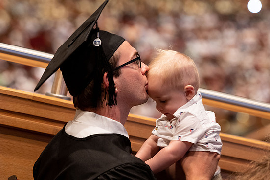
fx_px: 1372
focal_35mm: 183
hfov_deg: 11.2
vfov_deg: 7.5
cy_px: 70
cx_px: 151
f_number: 2.8
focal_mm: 122
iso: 640
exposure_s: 1/15
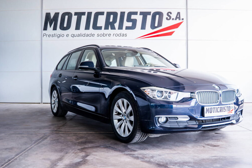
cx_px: 128
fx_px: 259
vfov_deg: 35.9
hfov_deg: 51.9
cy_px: 86
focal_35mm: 37
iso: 640
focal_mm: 24
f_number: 2.8
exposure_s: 1/400
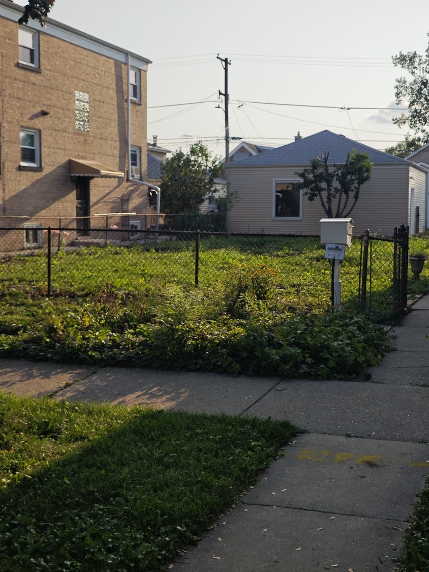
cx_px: 214
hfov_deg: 29.1
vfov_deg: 38.2
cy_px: 286
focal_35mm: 50
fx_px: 826
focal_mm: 6.55
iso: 50
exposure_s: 1/3501
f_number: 1.6
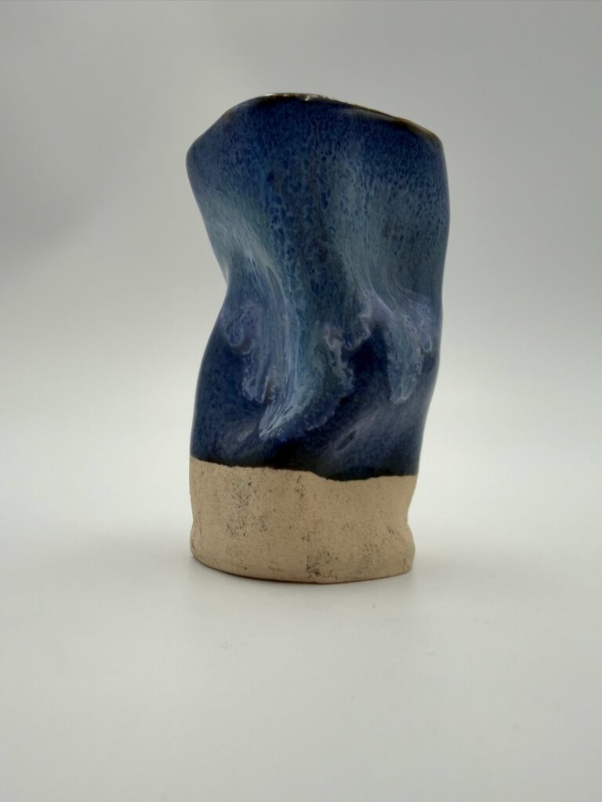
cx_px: 301
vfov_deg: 67.3
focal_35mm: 26
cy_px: 401
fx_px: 603
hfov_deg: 53.1
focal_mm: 2.22
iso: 40
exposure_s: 1/136
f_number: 2.2
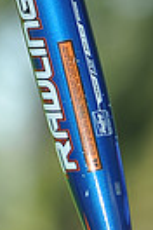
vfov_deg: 2.4
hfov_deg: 1.6
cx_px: 282
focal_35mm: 876
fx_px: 5584
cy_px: 354
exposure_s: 1/640
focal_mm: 200
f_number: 4.5
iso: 200
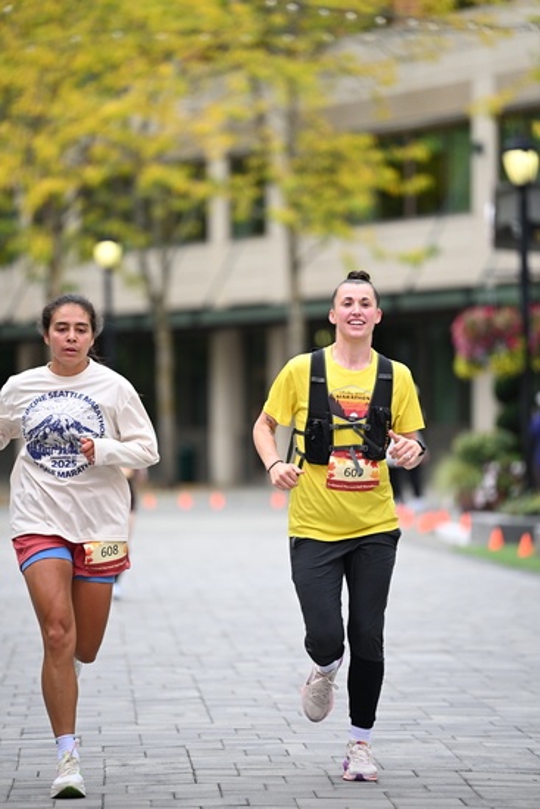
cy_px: 404
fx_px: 4497
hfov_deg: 6.9
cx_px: 270
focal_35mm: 200
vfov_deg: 10.3
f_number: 2.8
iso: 640
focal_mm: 200
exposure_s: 1/2000
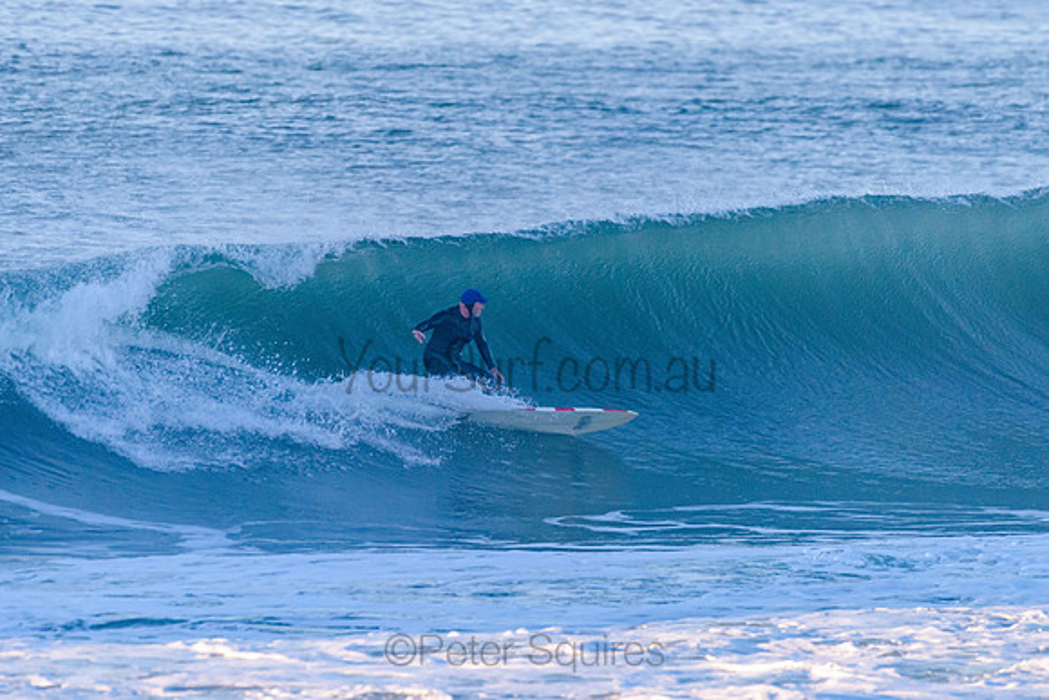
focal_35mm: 608
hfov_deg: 3.4
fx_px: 17720
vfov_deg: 2.3
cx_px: 524
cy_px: 350
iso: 800
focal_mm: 500
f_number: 5.6
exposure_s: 1/2000
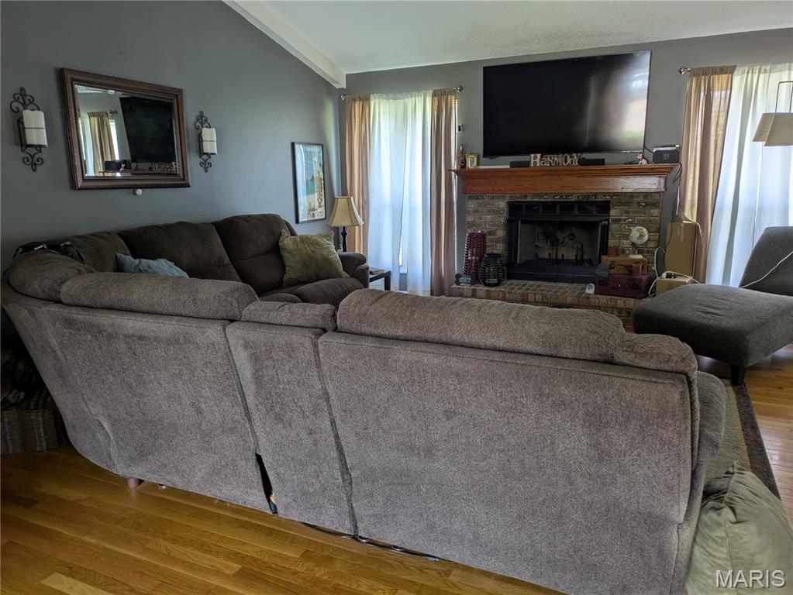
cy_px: 298
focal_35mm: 25
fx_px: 573
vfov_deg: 54.9
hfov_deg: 69.4
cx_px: 396
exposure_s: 1/40
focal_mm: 5.43
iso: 63
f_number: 1.89
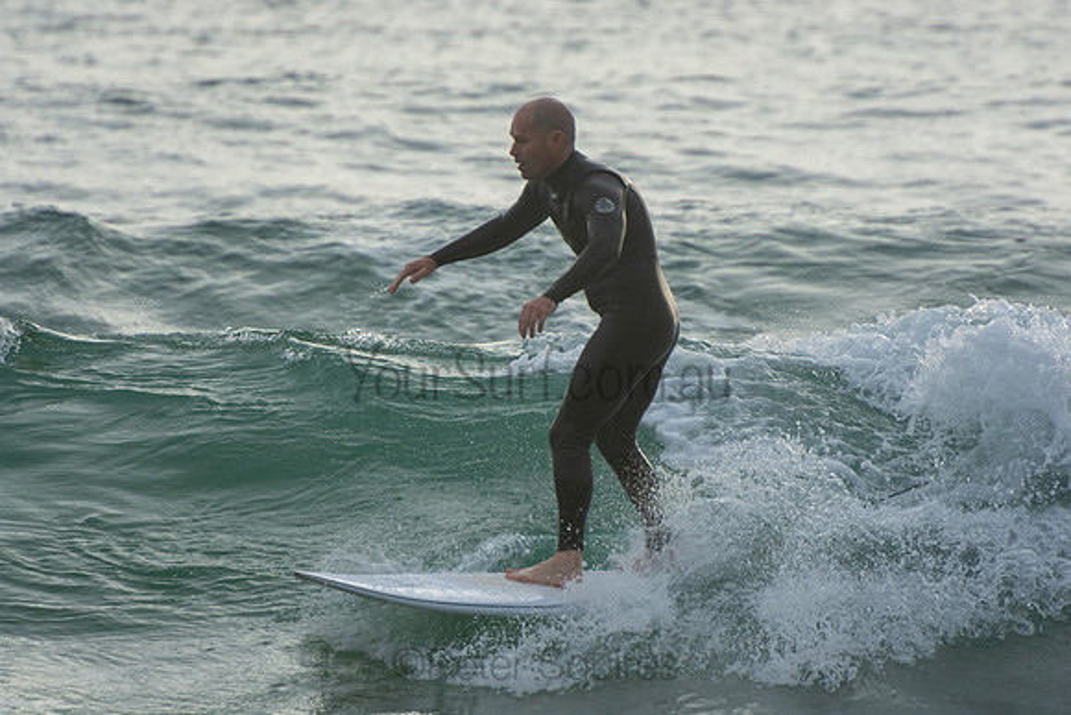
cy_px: 358
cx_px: 536
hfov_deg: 3.4
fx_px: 17853
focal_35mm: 600
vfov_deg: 2.3
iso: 320
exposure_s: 1/1000
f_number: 5.6
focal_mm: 400
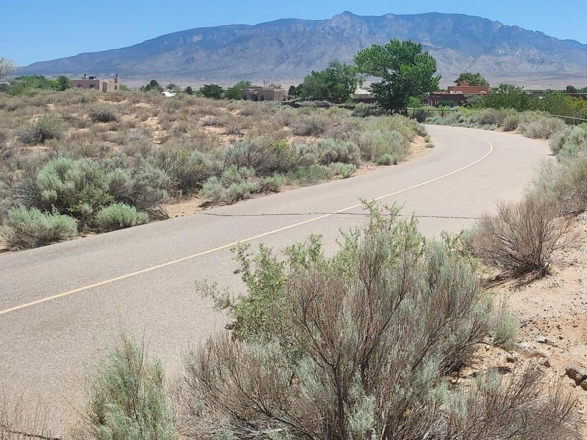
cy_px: 85
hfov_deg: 43.4
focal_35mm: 42
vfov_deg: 33.3
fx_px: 712
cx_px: 440
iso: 40
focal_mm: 4.6
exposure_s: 1/1167
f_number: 1.8
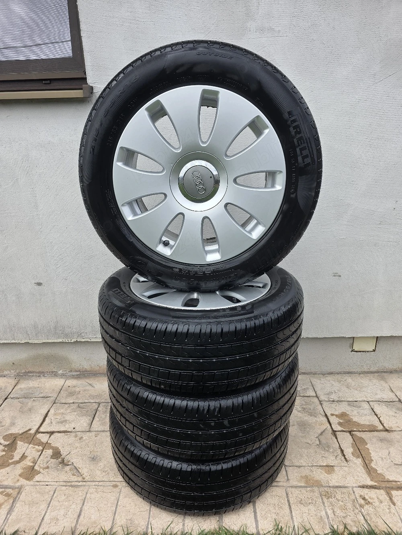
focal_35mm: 23
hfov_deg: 58.9
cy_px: 268
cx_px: 201
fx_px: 356
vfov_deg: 73.9
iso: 80
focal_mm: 6.3
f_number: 1.7
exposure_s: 1/1429
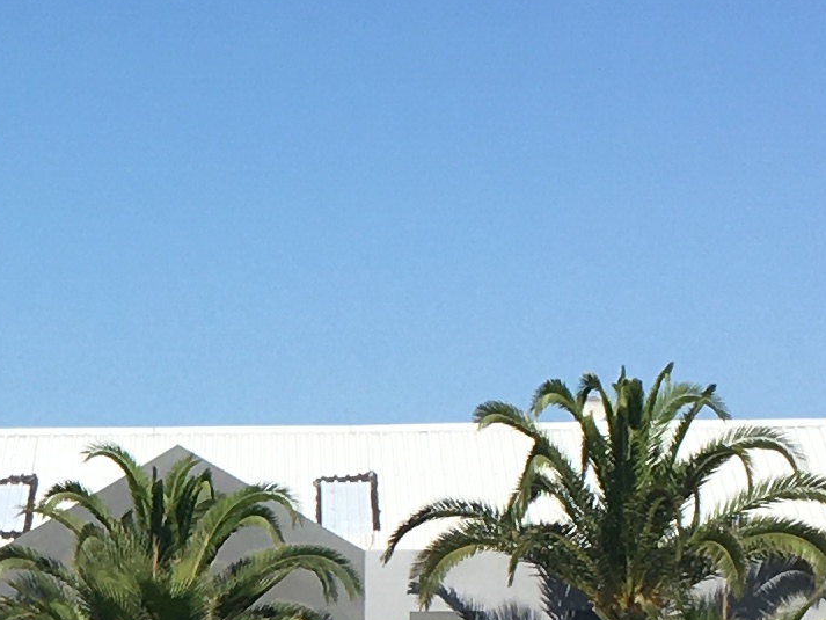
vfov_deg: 8.9
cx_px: -386
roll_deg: -0.1
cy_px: 736
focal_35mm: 164
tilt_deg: +1.1
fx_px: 3914
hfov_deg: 11.6
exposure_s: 1/2198
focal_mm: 4.15
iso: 25
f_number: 2.2
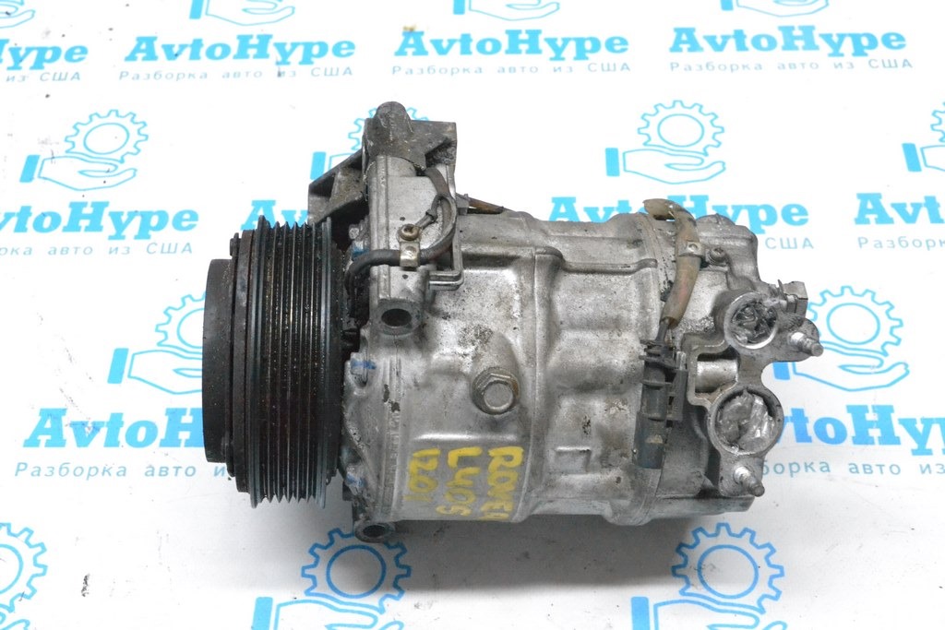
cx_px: 472
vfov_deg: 26.5
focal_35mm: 51
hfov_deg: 38.9
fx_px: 1339
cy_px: 315
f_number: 9
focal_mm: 34
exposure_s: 1/160
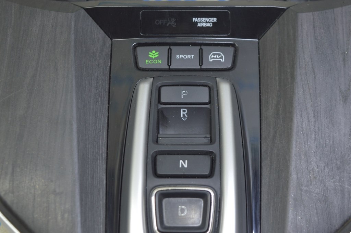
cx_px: 176
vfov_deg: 22.6
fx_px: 585
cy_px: 116
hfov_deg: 33.4
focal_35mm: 60
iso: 400
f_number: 5.6
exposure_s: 1/20
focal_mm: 40
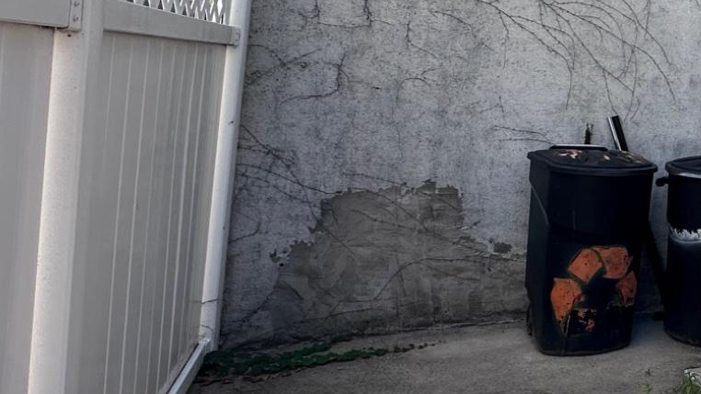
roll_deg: -4.6
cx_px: 861
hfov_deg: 36.6
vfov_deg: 28.4
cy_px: 75
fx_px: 762
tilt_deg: +2.3
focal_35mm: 41
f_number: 2.2
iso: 40
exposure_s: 1/1062
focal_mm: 2.22
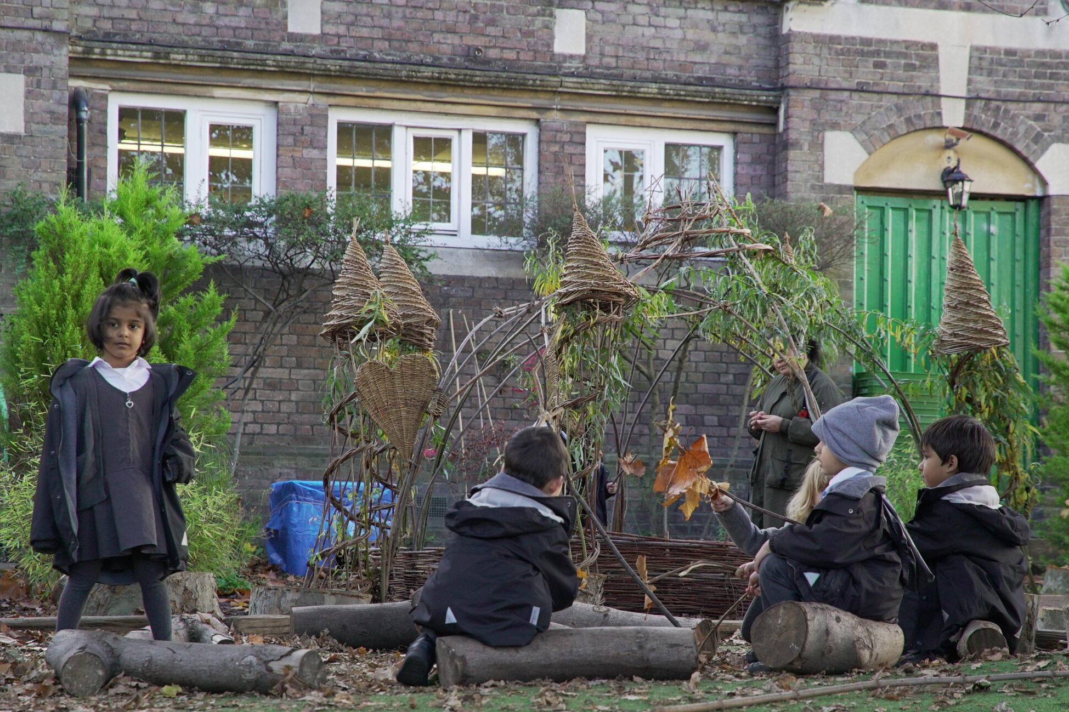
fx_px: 2731
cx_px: 536
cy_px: 417
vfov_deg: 14.9
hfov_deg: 22.1
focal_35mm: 92
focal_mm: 70
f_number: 5.6
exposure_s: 1/320
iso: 1250
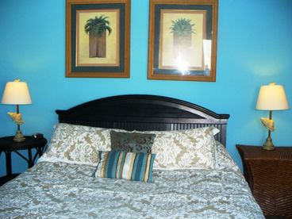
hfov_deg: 50.1
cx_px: 146
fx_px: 312
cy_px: 110
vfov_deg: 38.7
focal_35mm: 37
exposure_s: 1/60
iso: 200
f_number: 2.8
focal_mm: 6.1
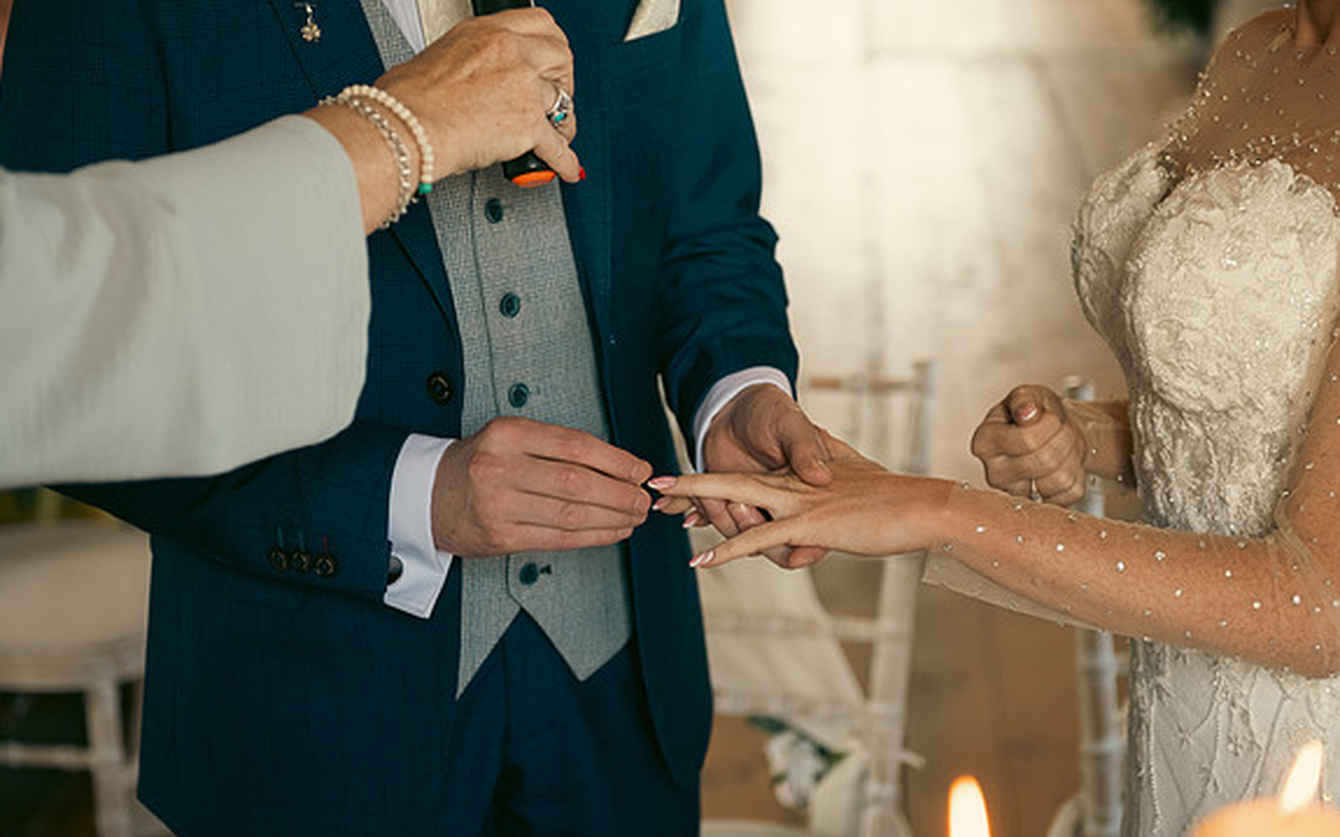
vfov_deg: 18.1
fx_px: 2629
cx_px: 669
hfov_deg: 28.6
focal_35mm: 72
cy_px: 409
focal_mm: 70
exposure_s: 1/160
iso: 640
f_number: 3.5
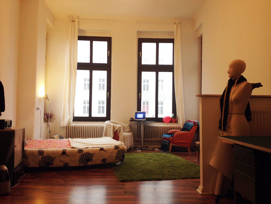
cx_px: 136
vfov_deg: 40.7
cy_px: 102
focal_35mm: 35
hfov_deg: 52.6
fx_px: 274
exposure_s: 1/20
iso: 80
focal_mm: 4.28
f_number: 2.4
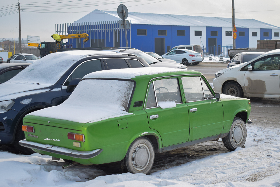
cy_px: 94
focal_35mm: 51
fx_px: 397
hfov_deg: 38.9
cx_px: 140
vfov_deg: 26.5
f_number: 6.3
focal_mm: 34
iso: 400
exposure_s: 1/800
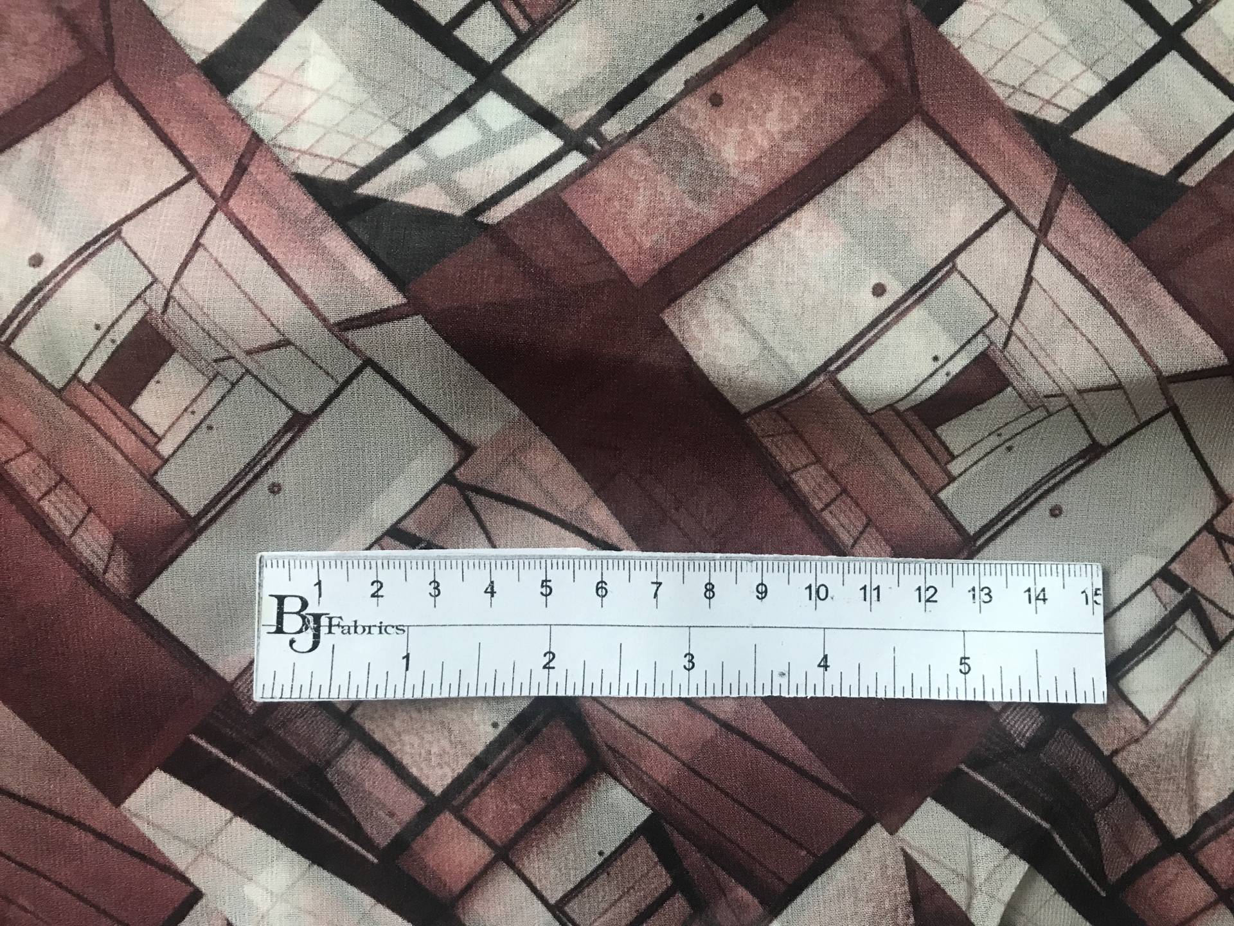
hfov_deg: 63.4
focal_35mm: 28
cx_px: 617
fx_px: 998
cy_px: 463
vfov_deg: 49.7
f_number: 1.8
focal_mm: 3.99
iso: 50
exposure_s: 1/15
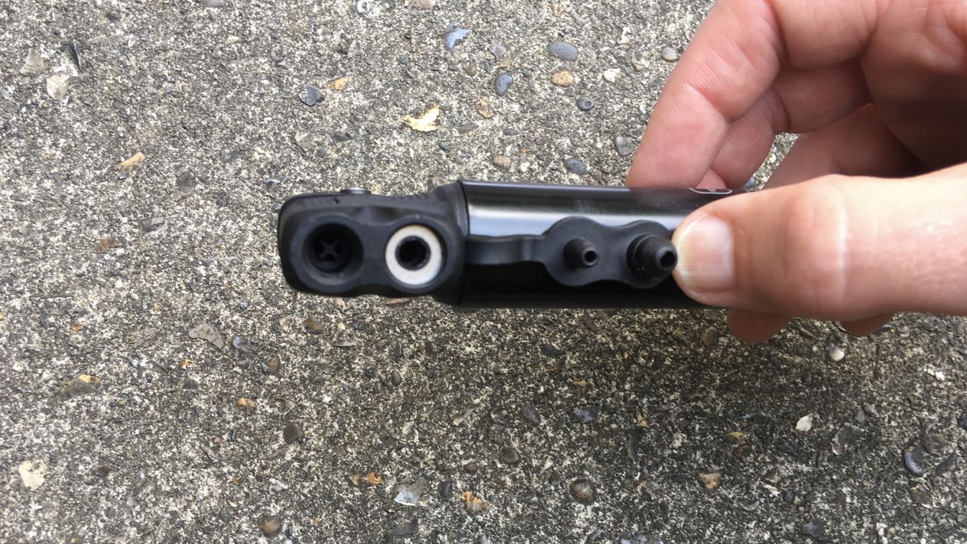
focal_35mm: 32
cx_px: 483
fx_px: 821
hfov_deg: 61.0
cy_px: 300
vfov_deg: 36.6
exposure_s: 1/50
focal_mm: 4.15
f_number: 2.2
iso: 32
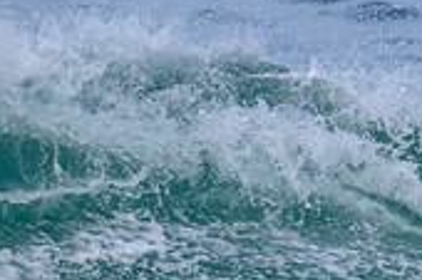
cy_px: 219
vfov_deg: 0.4
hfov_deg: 0.6
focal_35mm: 3683
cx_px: 779
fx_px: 43131
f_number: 11
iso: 720
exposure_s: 1/2000
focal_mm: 800
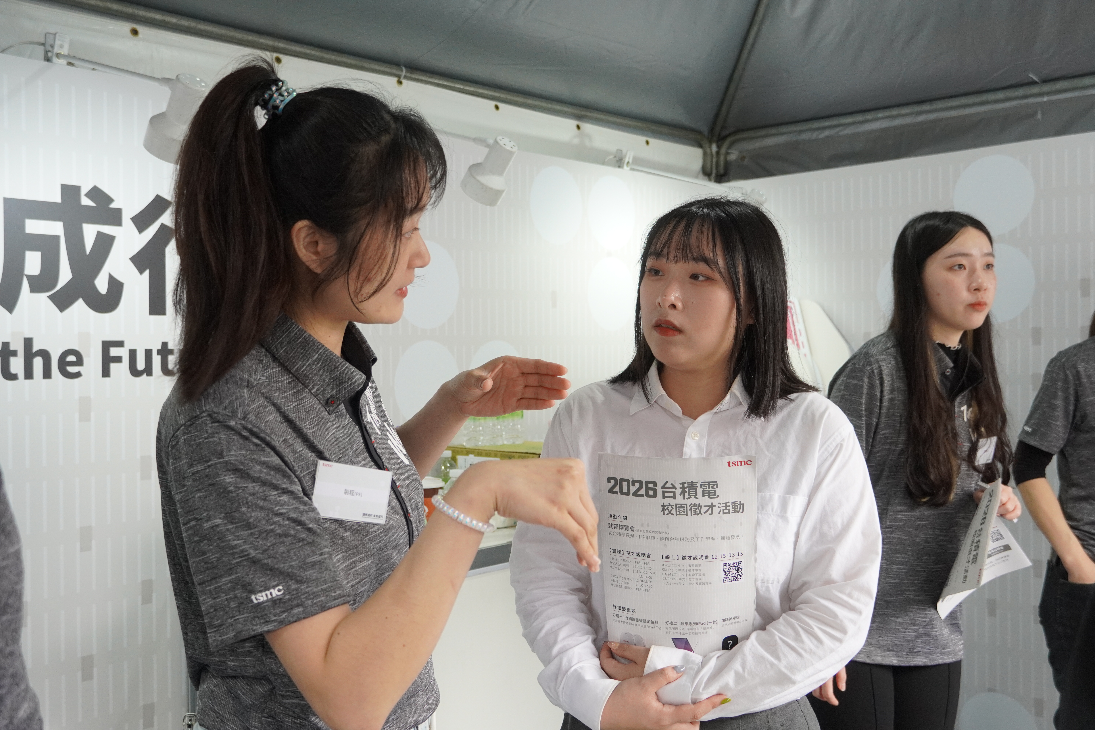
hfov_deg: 53.1
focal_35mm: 36
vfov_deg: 36.9
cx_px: 548
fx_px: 1095
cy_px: 365
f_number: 4
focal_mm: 24
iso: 1000
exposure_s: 1/160
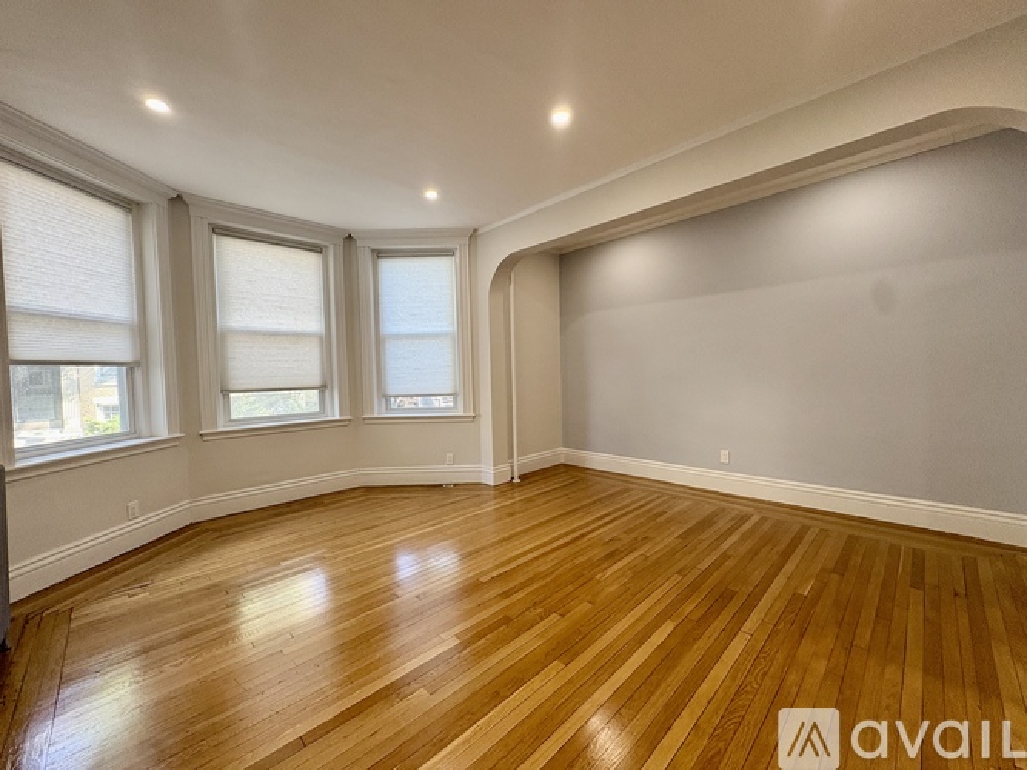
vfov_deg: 85.7
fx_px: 415
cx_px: 514
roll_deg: +1.3
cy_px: 385
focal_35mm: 14
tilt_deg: -1.8
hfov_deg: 102.1
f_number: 2.2
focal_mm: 2.22
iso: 125
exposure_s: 1/60
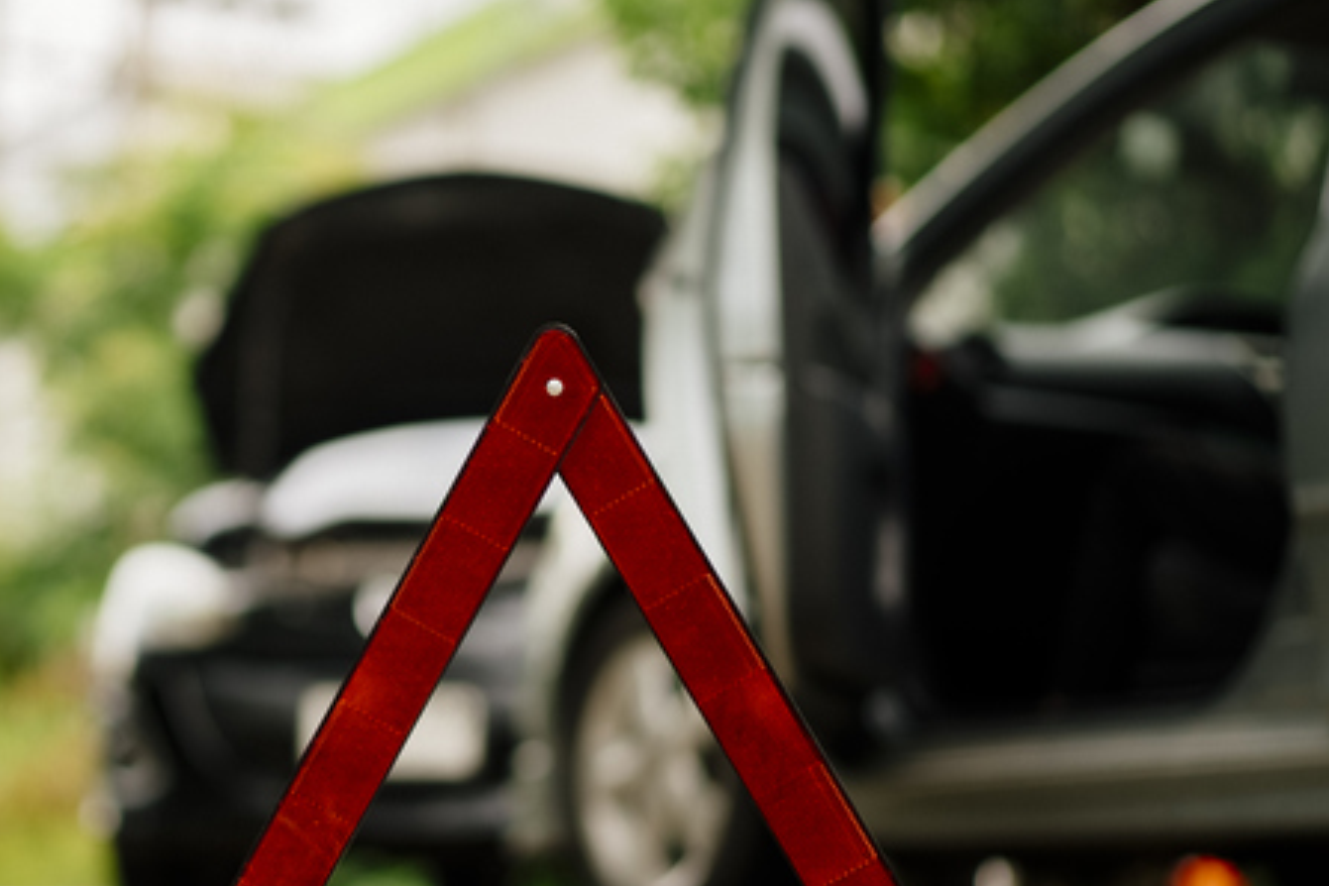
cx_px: 361
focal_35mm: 89
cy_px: 531
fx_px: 3285
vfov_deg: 15.3
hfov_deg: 22.7
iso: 160
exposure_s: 1/640
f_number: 1.8
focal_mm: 55
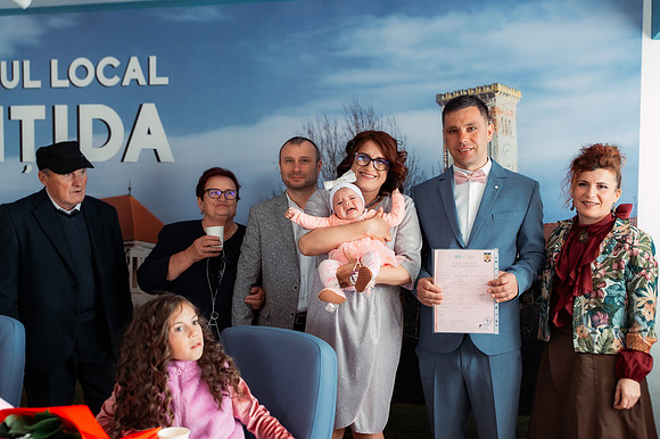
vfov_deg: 35.4
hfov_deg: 51.2
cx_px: 354
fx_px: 688
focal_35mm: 38
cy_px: 204
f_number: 3.2
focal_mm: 35
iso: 1600
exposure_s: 1/125
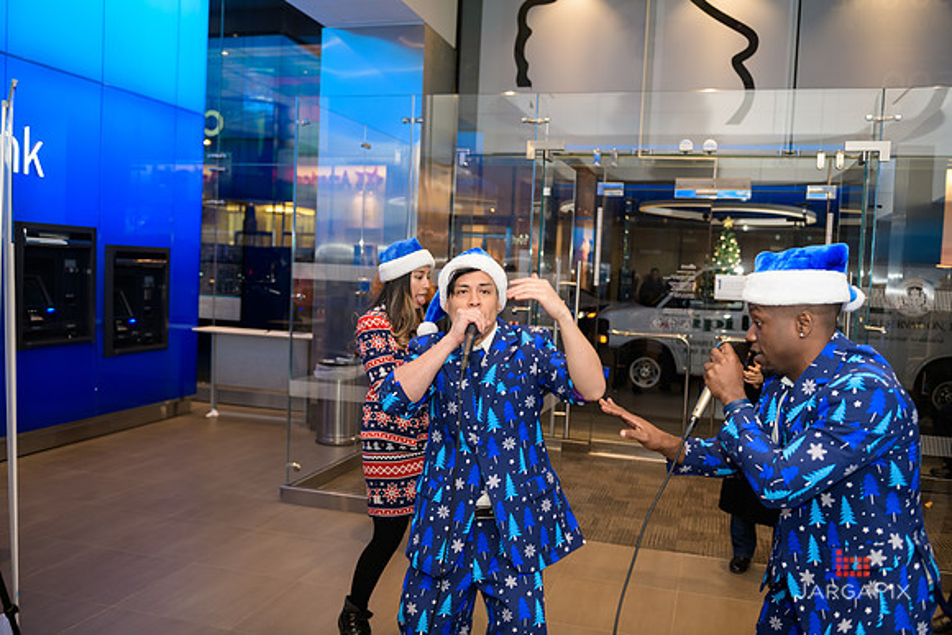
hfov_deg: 58.7
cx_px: 476
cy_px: 318
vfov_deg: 41.1
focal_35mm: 32
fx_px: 846
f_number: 3.2
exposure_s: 1/125
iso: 400
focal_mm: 32
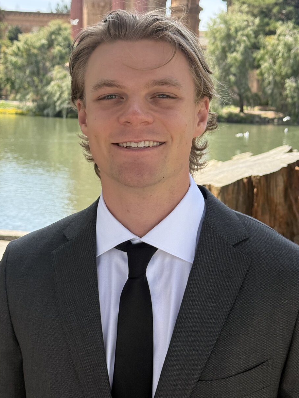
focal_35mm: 63
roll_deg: -1.6
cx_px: 166
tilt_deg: -6.5
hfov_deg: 23.3
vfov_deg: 30.6
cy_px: 143
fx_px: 726
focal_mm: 6.76
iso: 80
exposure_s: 1/951
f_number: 1.78
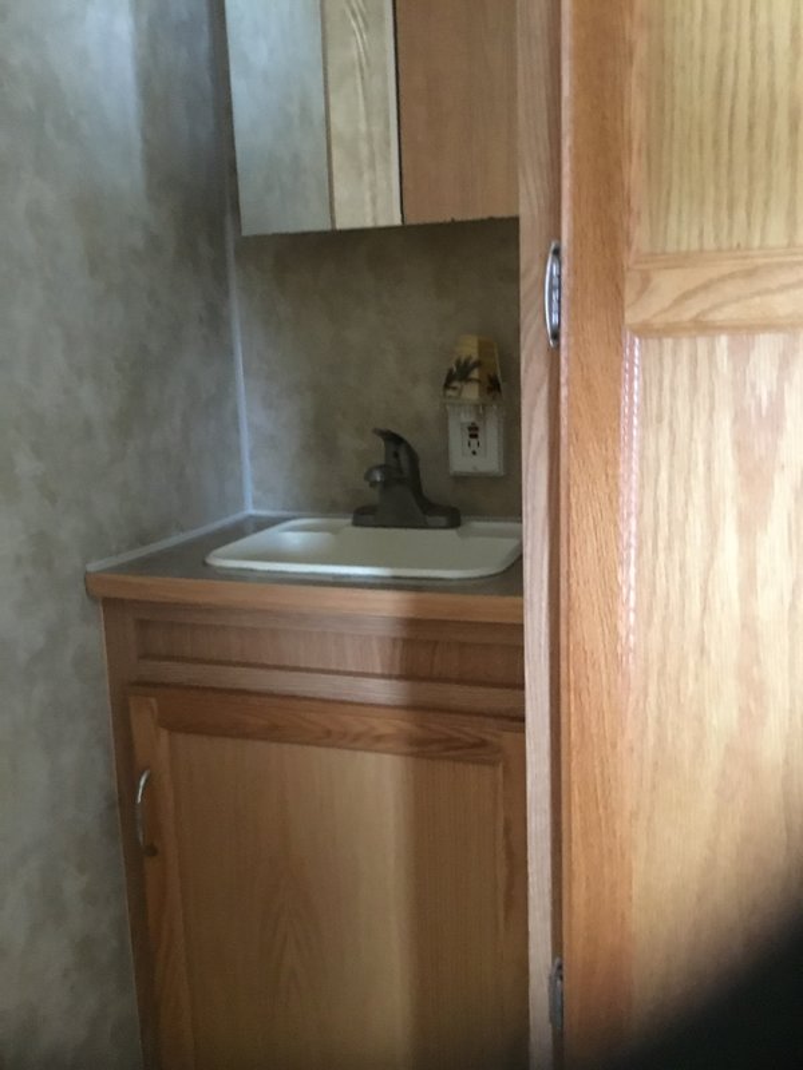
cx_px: 402
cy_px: 535
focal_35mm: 31
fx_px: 959
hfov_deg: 45.4
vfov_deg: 58.4
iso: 500
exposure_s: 1/15
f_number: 2.4
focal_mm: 3.3
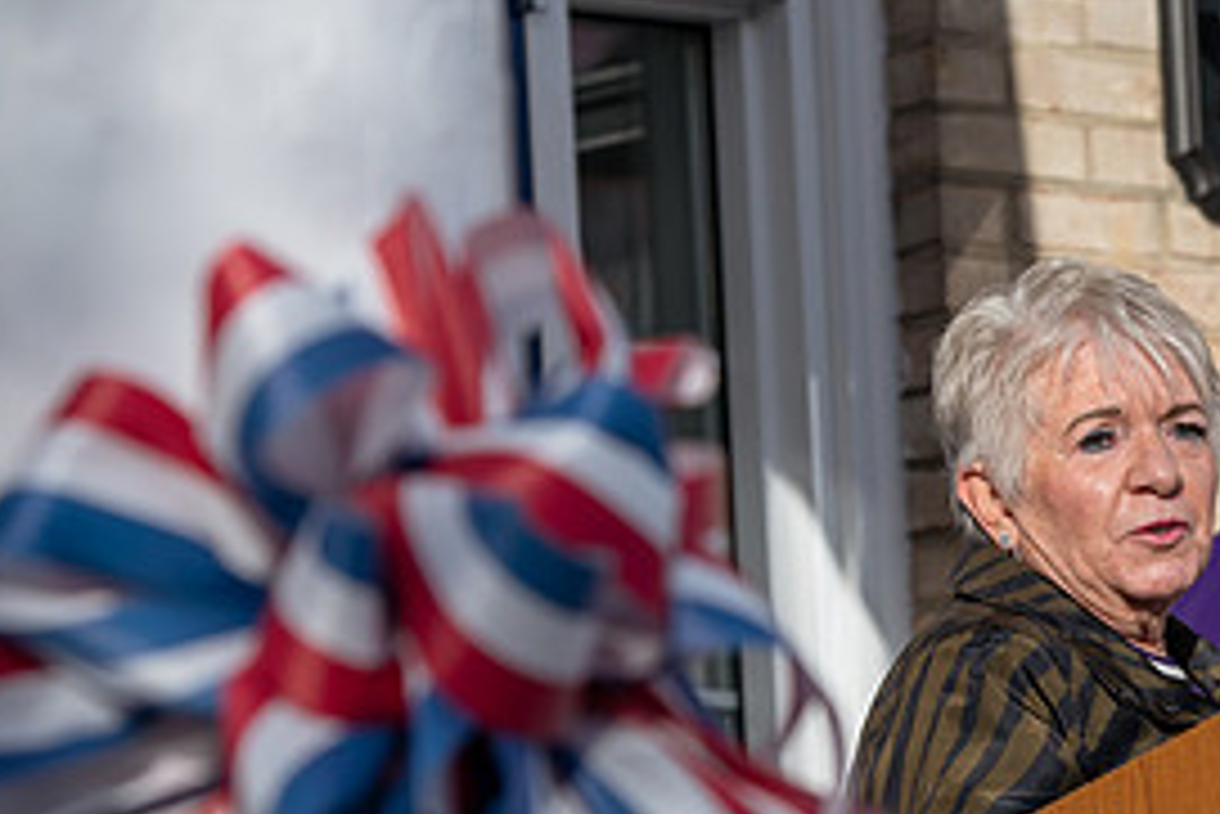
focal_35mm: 225
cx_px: 1274
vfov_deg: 6.1
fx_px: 7629
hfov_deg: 9.1
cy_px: 569
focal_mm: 105
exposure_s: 1/640
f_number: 5
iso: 100
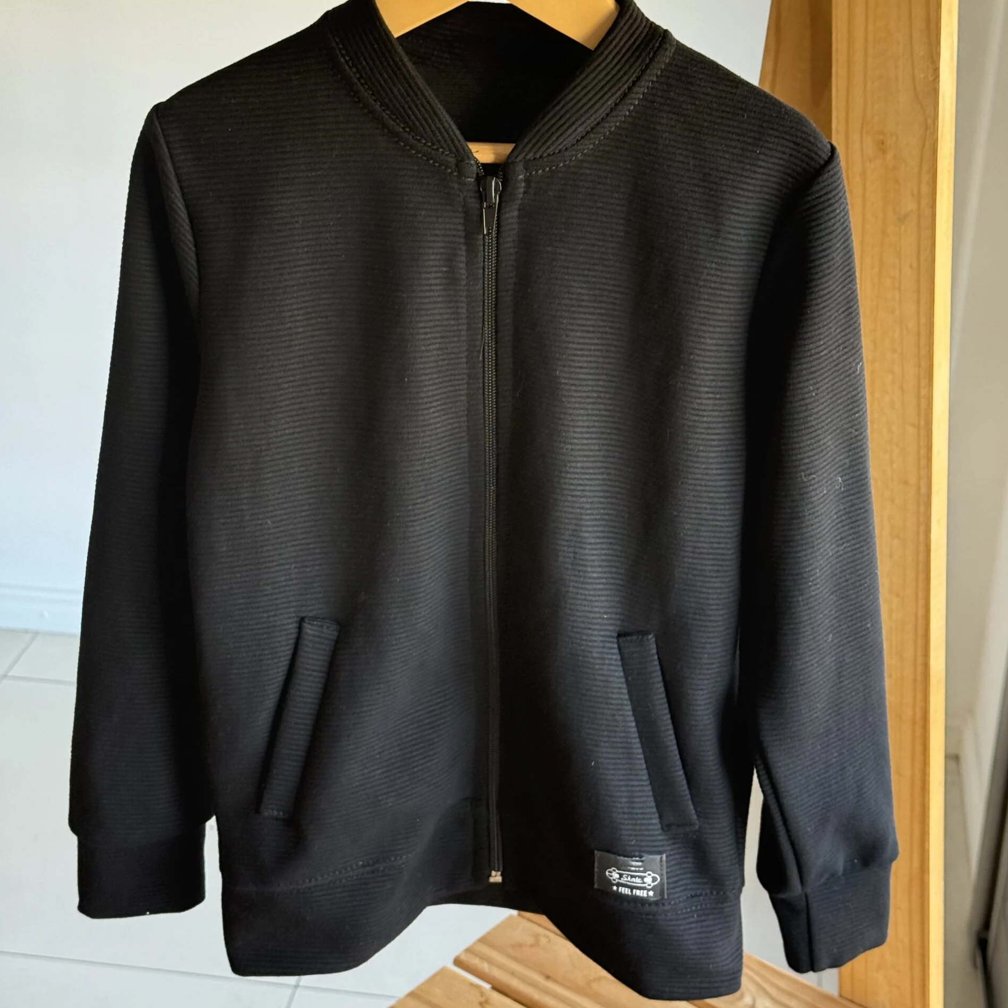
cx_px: 505
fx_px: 1878
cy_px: 495
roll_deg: -1.4
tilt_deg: -23.9
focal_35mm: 57
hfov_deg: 30.0
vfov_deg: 30.0
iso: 160
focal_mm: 6.76
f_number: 1.78
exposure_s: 1/93
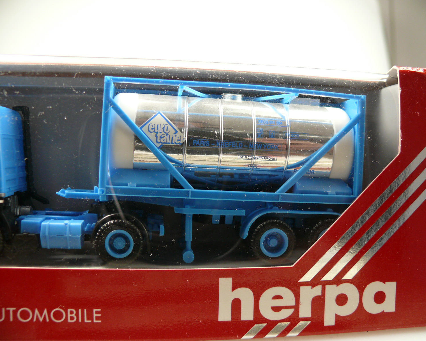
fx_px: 467
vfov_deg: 40.1
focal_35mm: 37
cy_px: 170
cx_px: 225
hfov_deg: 49.1
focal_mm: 7.4
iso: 160
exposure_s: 1/30
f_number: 2.8
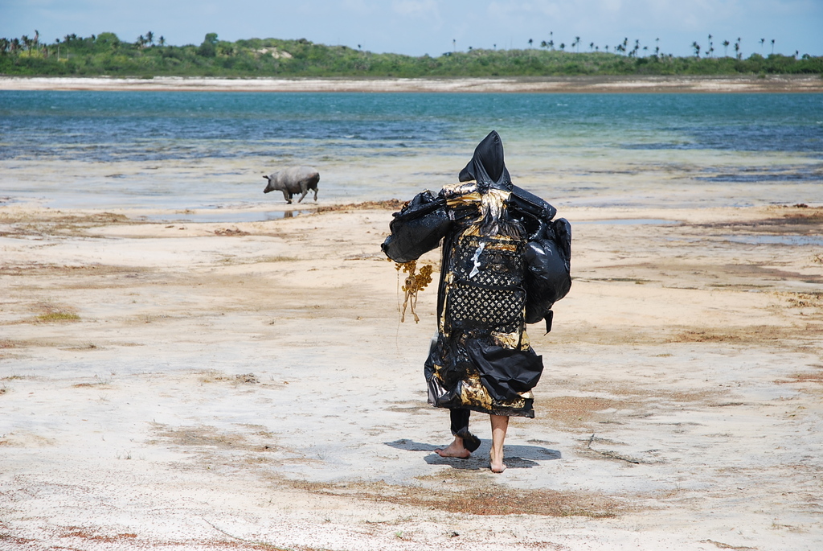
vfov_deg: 13.1
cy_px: 276
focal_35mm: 105
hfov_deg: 19.4
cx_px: 412
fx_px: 2403
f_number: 5.6
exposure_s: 1/500
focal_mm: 70
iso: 100
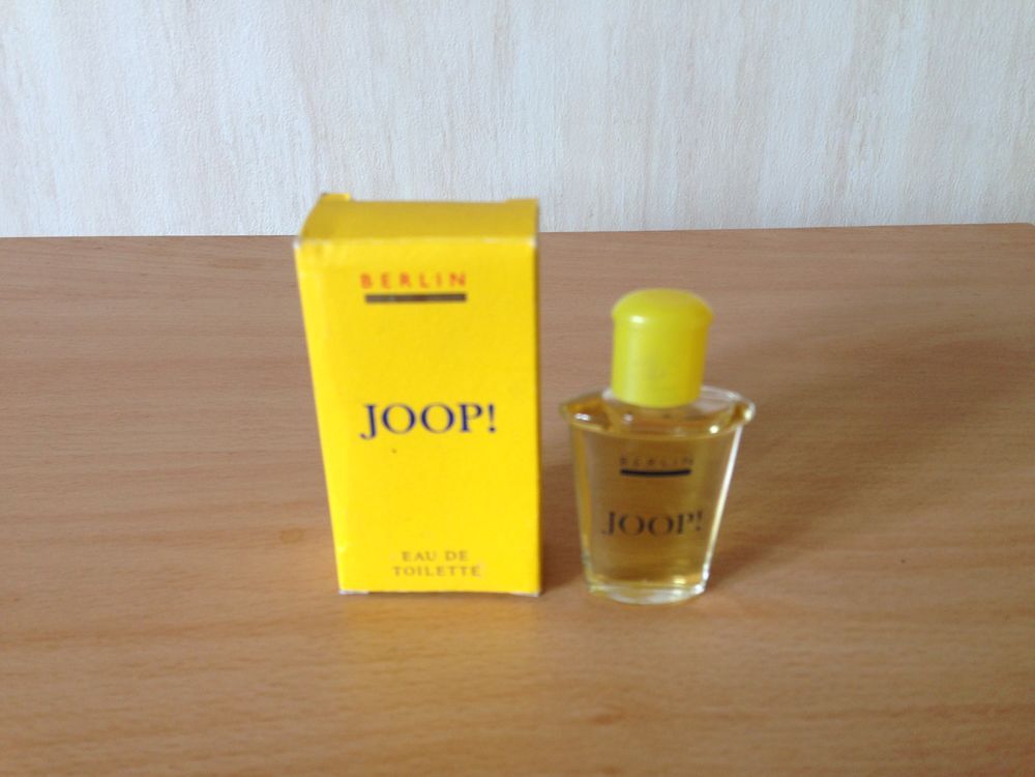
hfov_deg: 55.4
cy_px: 388
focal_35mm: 33
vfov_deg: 42.9
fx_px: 987
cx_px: 518
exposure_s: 1/30
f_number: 2.4
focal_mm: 4.13
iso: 50
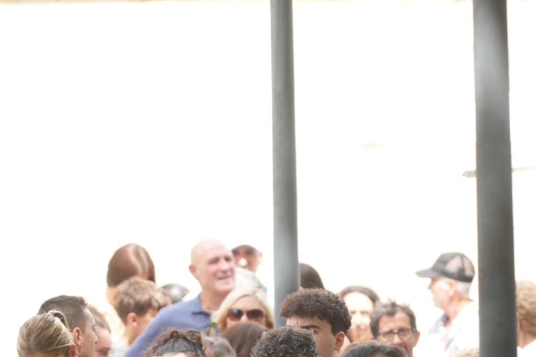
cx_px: 321
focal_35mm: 511
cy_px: 346
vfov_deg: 2.7
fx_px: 7608
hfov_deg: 4.0
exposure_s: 1/250
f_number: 4
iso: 160
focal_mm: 200
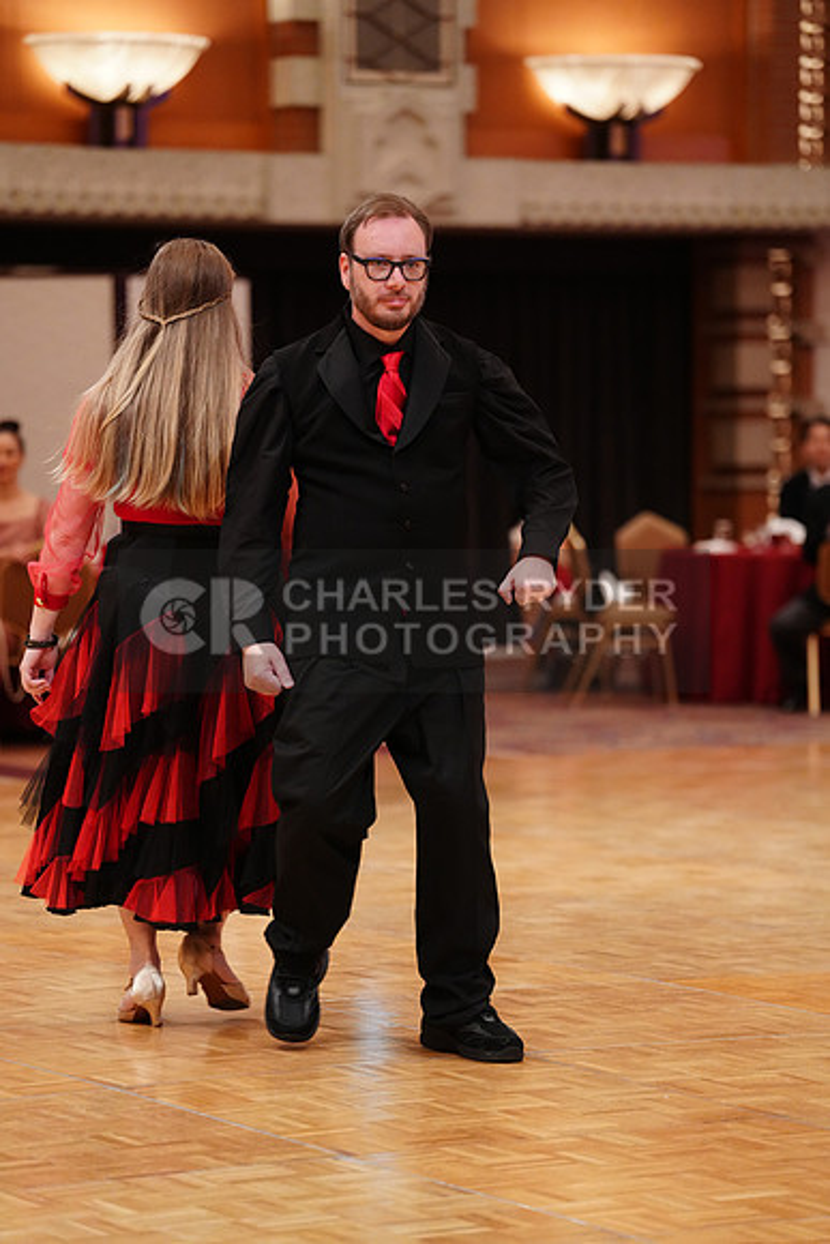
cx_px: 415
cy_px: 622
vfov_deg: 15.4
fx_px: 4596
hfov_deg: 10.3
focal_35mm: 133
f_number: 2.8
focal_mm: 133
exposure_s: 1/320
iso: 3200
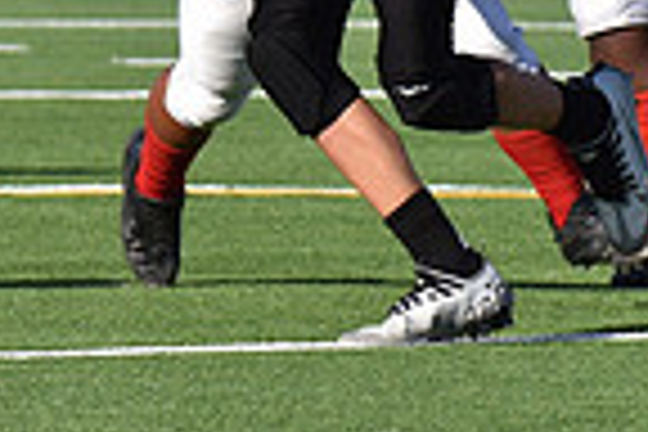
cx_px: 279
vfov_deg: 1.1
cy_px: -182
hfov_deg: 1.7
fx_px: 21796
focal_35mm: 1211
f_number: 8
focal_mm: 300
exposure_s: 1/3200
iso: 800
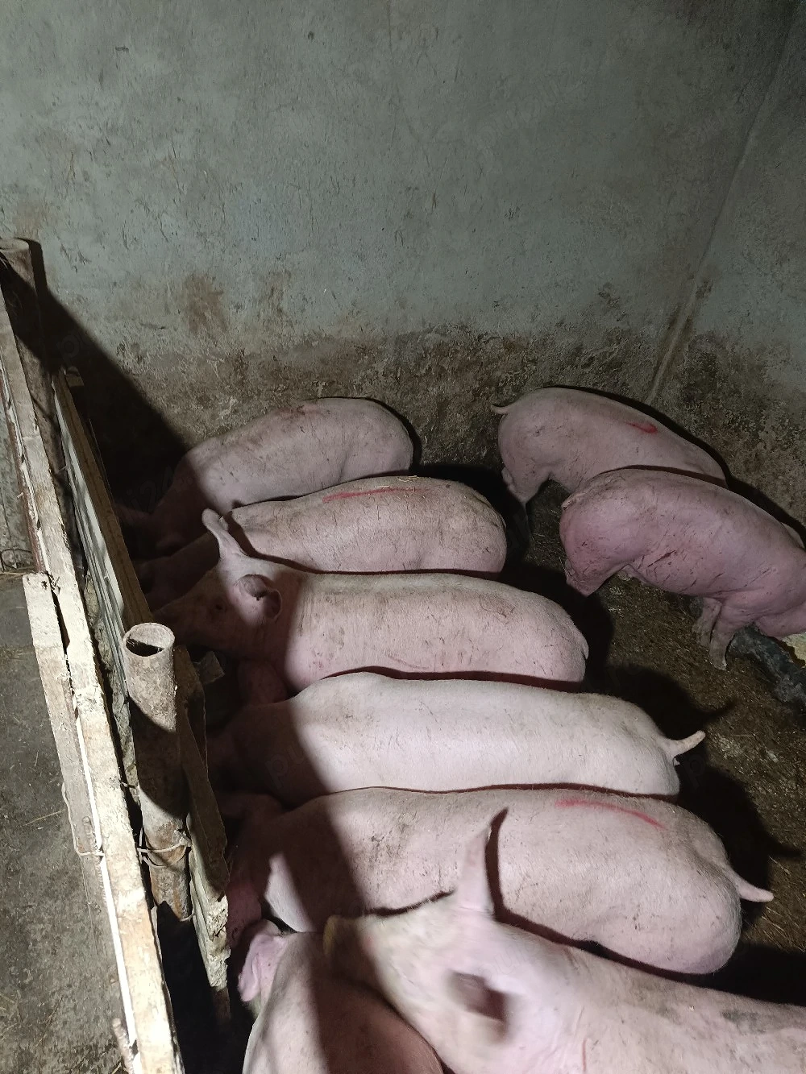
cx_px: 403
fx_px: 745
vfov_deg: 71.6
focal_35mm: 24
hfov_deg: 56.8
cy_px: 537
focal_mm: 5.59
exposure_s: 1/25
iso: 980
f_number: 1.88
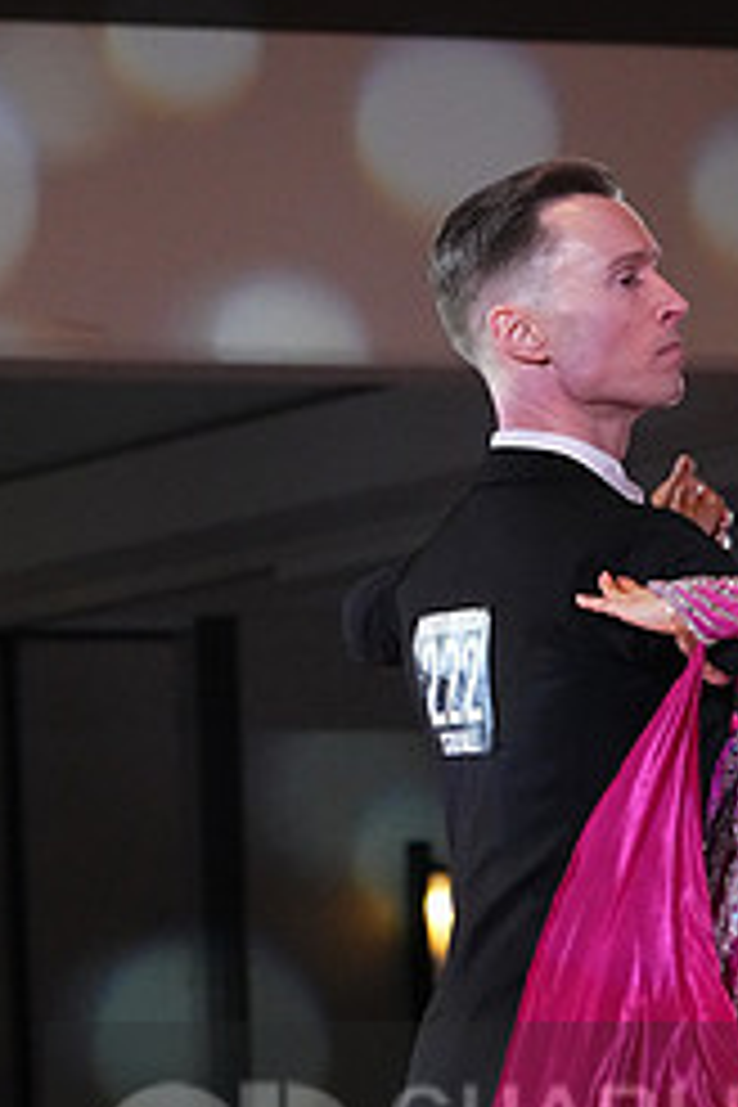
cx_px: 668
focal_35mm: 271
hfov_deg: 5.1
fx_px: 8333
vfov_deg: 7.6
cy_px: 1174
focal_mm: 115
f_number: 6.3
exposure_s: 1/400
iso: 8000
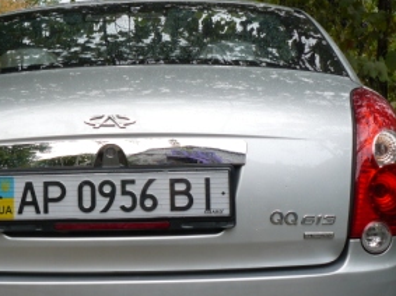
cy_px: 193
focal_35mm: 57
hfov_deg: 33.4
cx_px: 119
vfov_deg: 25.5
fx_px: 652
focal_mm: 6
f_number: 2.8
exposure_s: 1/125
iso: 100
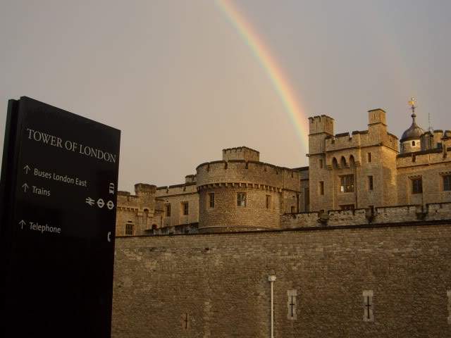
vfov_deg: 32.9
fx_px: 573
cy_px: 169
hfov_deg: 42.9
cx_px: 226
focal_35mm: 44
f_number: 3
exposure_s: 1/100
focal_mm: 9.2
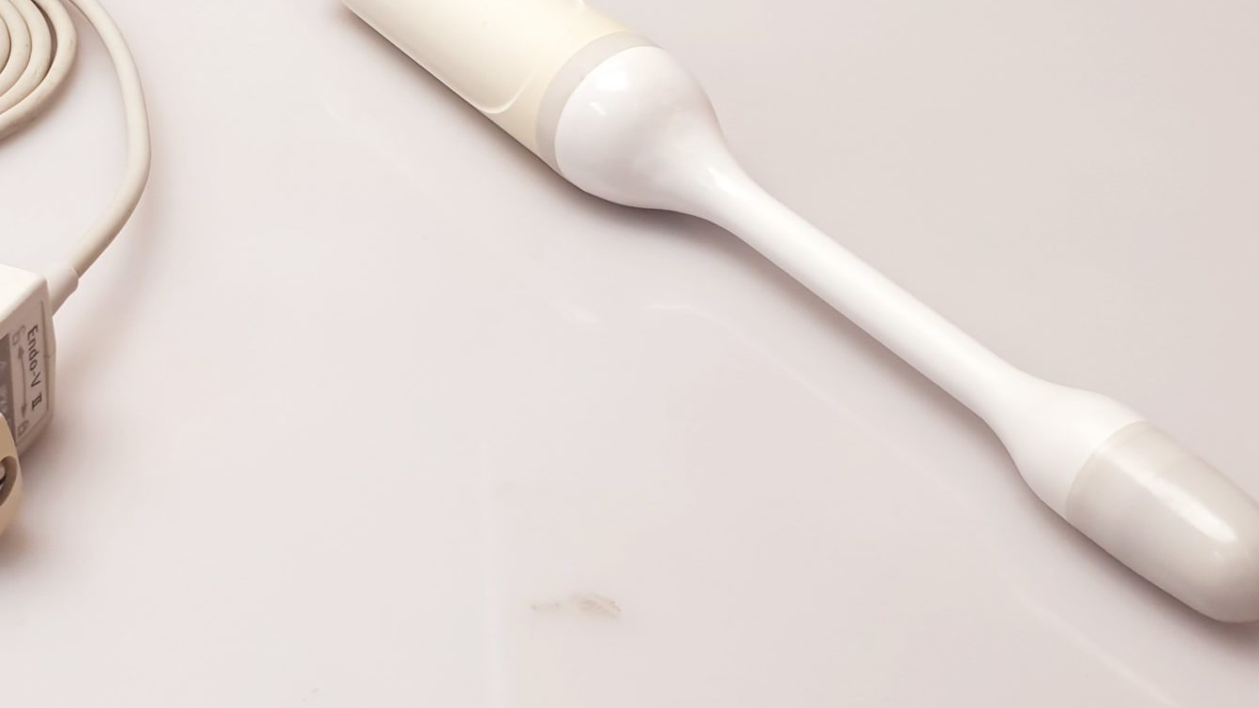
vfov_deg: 22.0
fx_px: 1802
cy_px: 170
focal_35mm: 54
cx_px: 286
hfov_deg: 37.4
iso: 50
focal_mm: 4.3
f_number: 2.4
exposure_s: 1/50
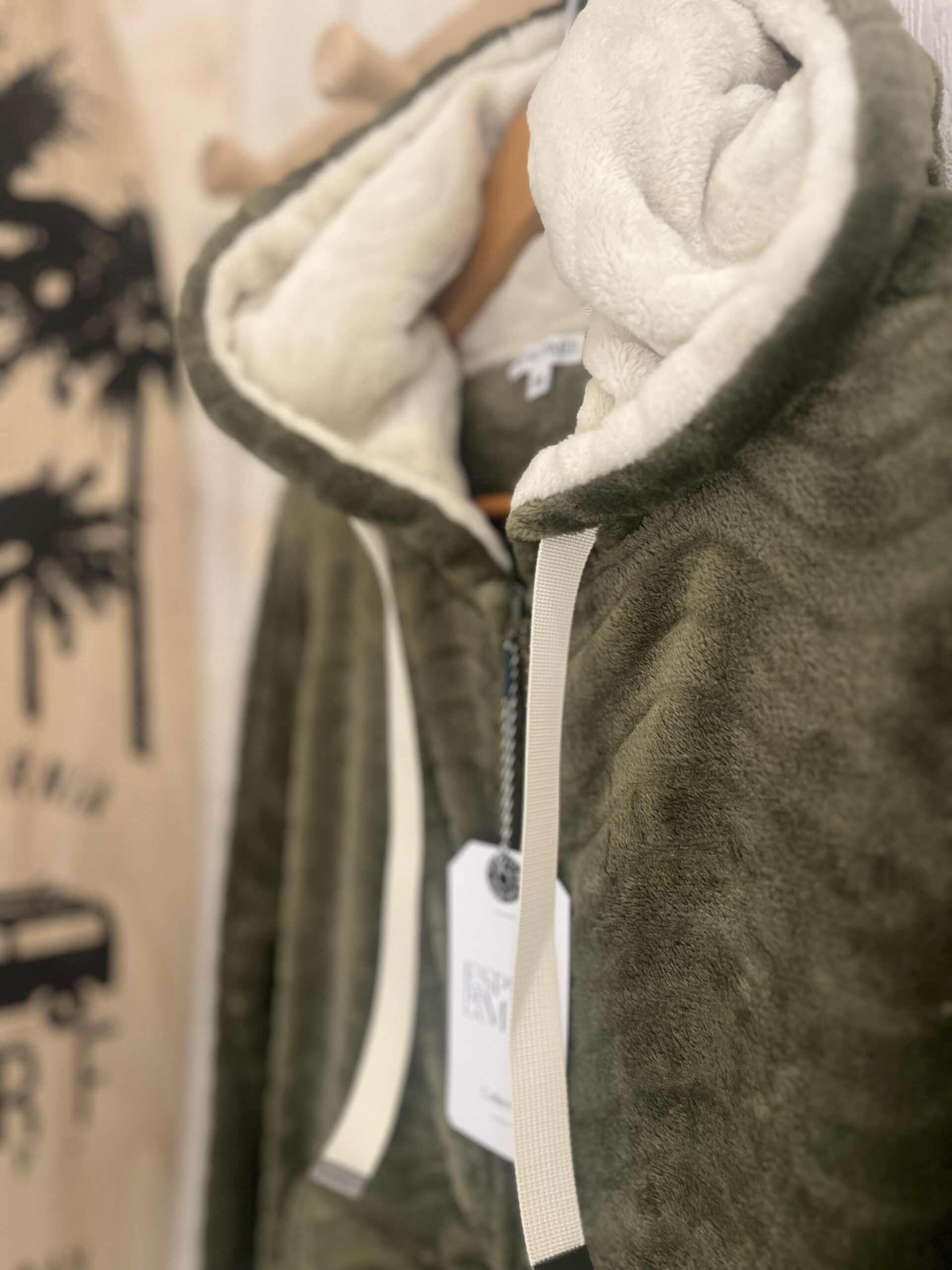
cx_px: 476
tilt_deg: -0.7
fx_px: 953
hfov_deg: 53.1
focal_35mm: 26
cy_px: 635
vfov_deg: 67.3
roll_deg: +0.3
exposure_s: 1/50
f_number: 1.6
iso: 160
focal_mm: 5.1
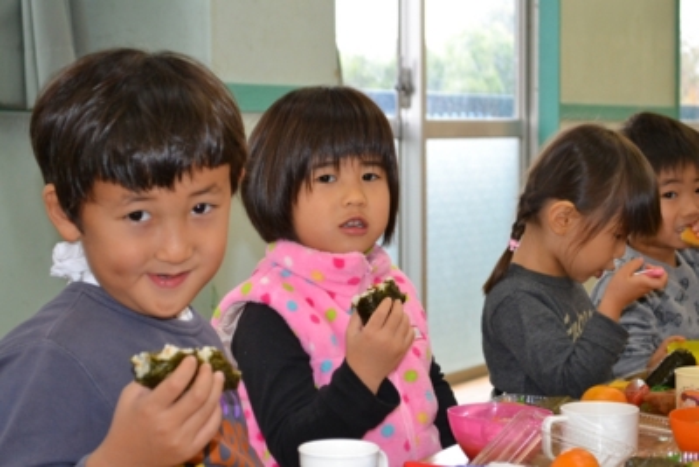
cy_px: 234
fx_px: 1602
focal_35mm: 82
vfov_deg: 16.6
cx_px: 350
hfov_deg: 24.6
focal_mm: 55
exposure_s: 1/60
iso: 1400
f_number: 5.6
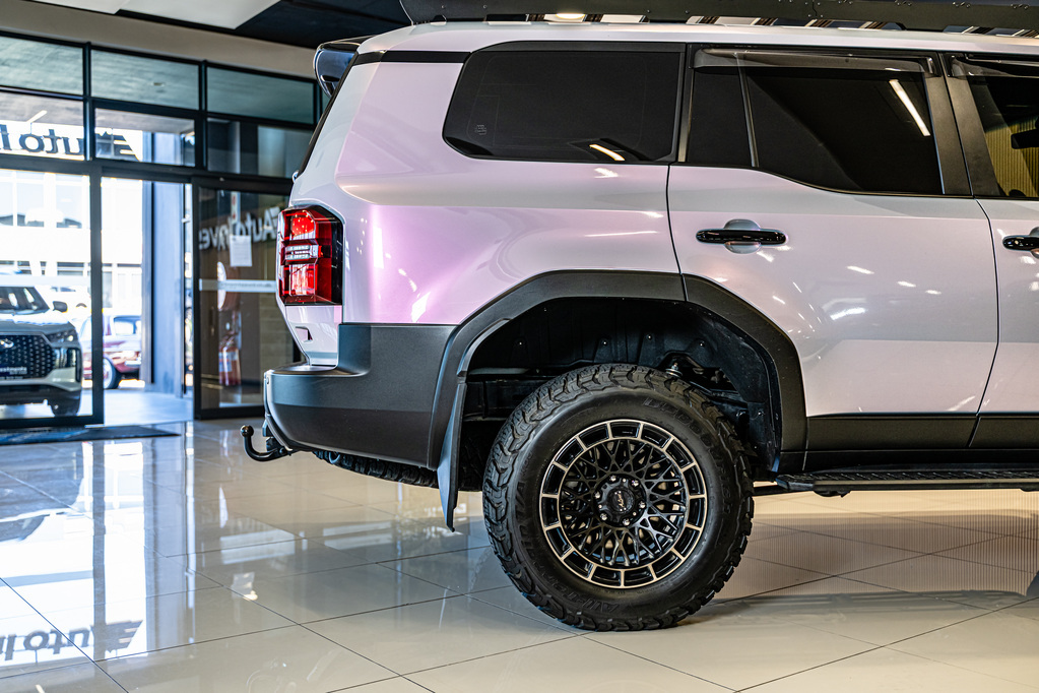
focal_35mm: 36
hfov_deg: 53.1
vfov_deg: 36.9
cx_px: 520
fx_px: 1039
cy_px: 346
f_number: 2.8
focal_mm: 36
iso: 320
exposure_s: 1/125
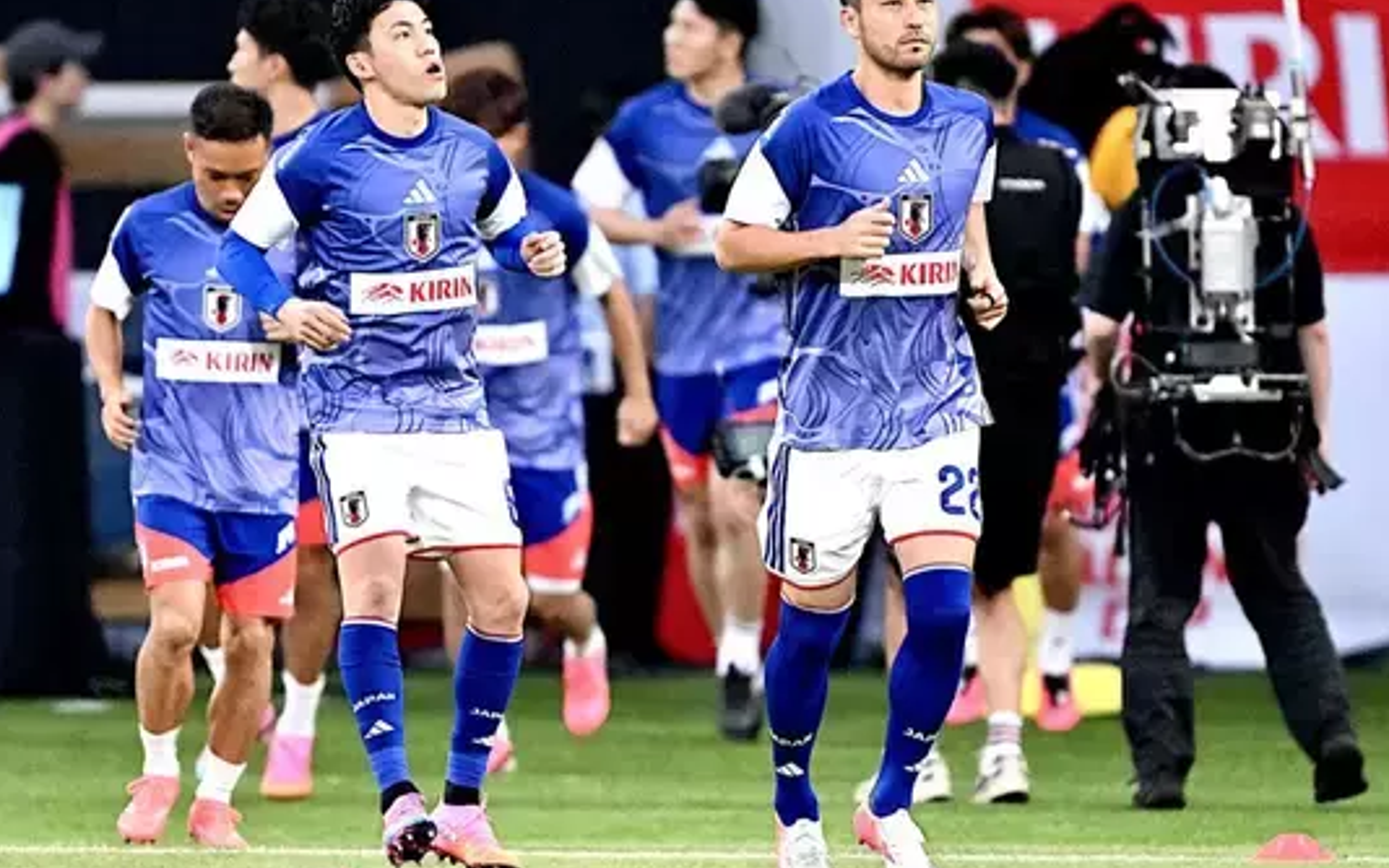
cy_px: 418
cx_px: 684
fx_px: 36424
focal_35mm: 962
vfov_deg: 1.4
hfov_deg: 2.2
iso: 8000
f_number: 4
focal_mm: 560
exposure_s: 1/3200
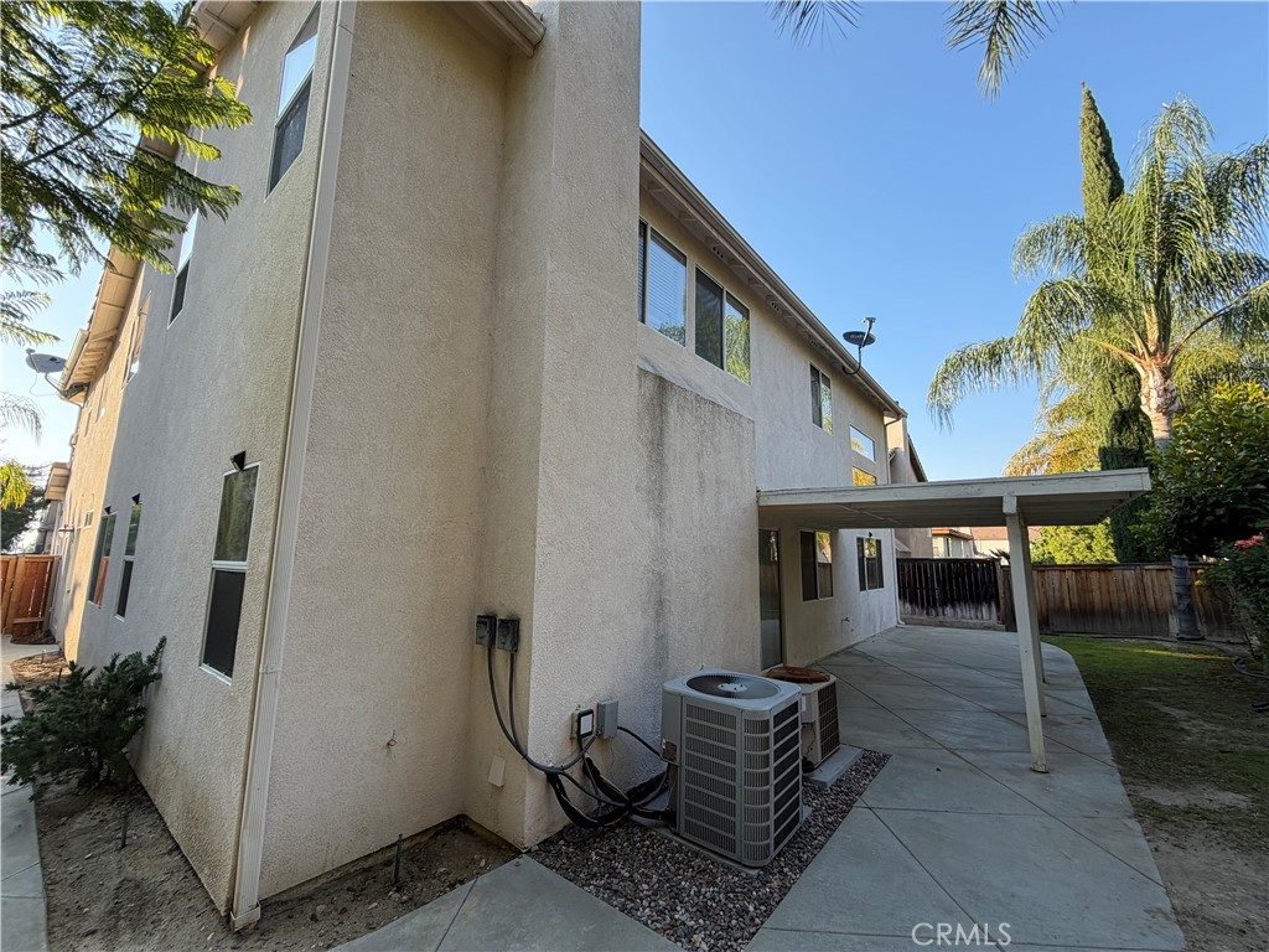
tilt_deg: +8.2
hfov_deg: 102.1
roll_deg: -0.4
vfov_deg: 85.7
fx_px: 513
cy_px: 476
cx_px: 634
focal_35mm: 14
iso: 50
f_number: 2.2
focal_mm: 2.22
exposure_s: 1/326
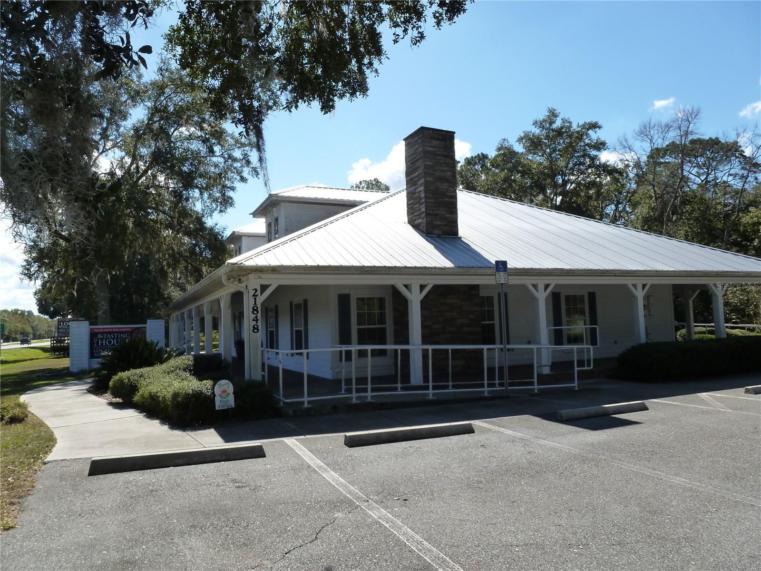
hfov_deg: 71.6
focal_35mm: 24
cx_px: 380
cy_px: 286
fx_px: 528
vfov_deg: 56.8
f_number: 4.5
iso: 160
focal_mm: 4.3
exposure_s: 1/400
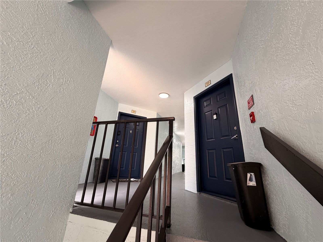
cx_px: 162
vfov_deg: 85.7
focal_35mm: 14
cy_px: 121
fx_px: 131
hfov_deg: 102.1
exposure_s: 1/121
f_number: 2.2
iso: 125
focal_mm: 2.22
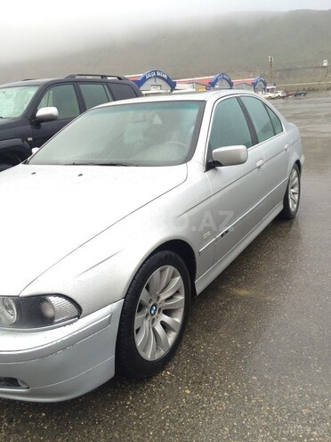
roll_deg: +5.4
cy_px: 221
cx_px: 166
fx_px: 370
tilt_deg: -17.7
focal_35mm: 29
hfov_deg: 48.2
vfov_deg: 61.7
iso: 50
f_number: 2.2
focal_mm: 4.15
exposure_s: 1/100
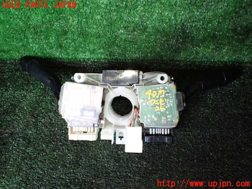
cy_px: 94
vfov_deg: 46.8
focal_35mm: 30
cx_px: 126
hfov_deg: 60.0
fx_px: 218
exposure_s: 1/125
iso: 640
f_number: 2.3
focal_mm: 5.4
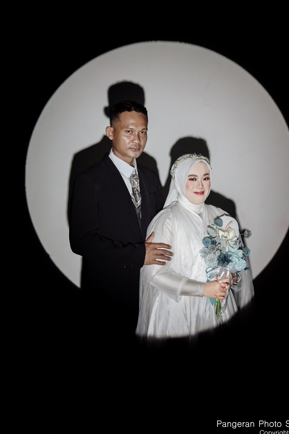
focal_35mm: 57
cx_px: 152
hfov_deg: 23.8
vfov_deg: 35.0
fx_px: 686
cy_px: 196
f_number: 2
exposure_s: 1/100
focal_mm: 50
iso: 2500
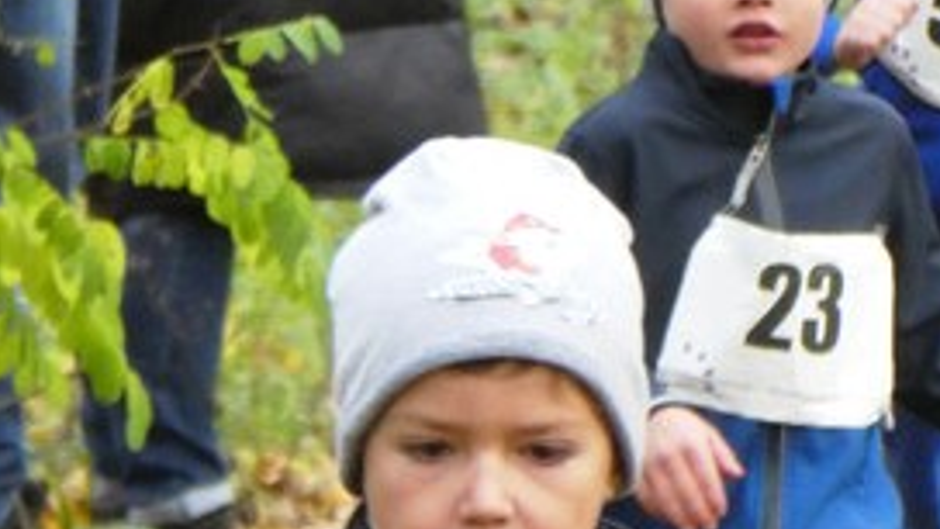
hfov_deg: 1.6
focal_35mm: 1358
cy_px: 320
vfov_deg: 0.9
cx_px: 570
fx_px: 33848
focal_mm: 129
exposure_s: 1/125
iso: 1000
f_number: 6.4
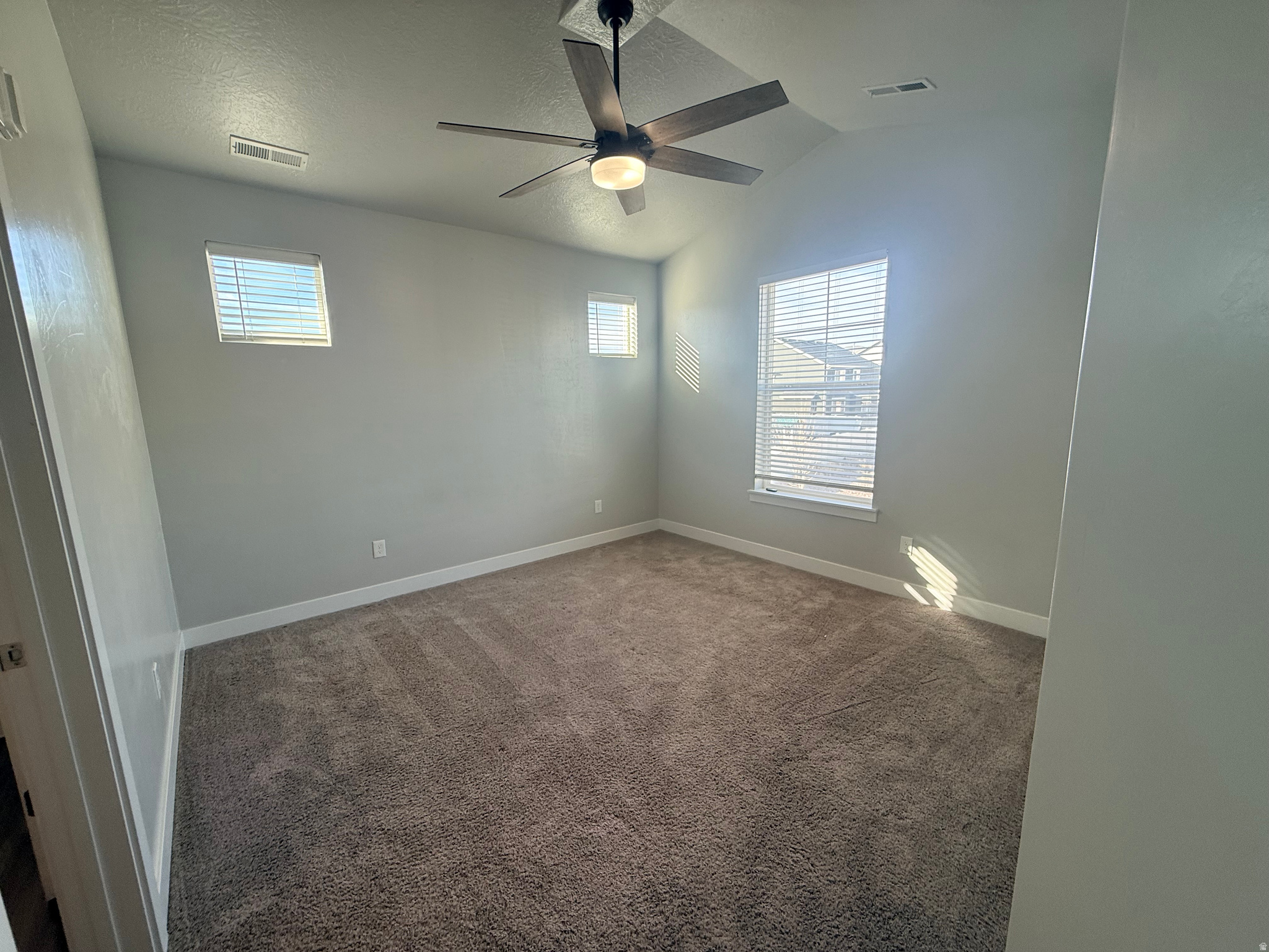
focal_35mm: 14
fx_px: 513
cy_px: 476
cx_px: 634
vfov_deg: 85.7
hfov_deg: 102.1
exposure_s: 1/120
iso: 80
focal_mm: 2.22
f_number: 2.2
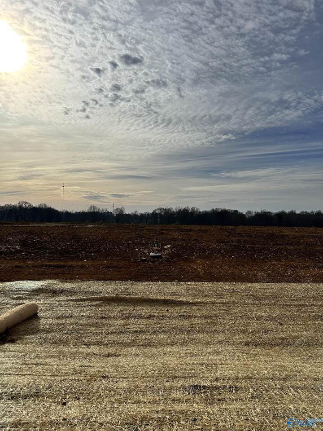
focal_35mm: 24
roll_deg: -2.0
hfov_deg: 56.8
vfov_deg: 71.6
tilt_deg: +0.1
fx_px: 299
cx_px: 162
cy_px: 216
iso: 80
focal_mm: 6.86
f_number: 1.78
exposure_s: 1/18519
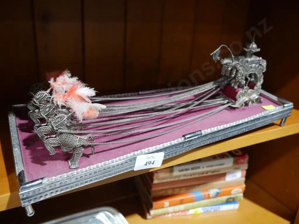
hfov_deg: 56.8
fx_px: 277
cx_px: 150
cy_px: 112
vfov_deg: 44.2
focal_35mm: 32
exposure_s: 1/60
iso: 1000
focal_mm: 16
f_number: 3.6
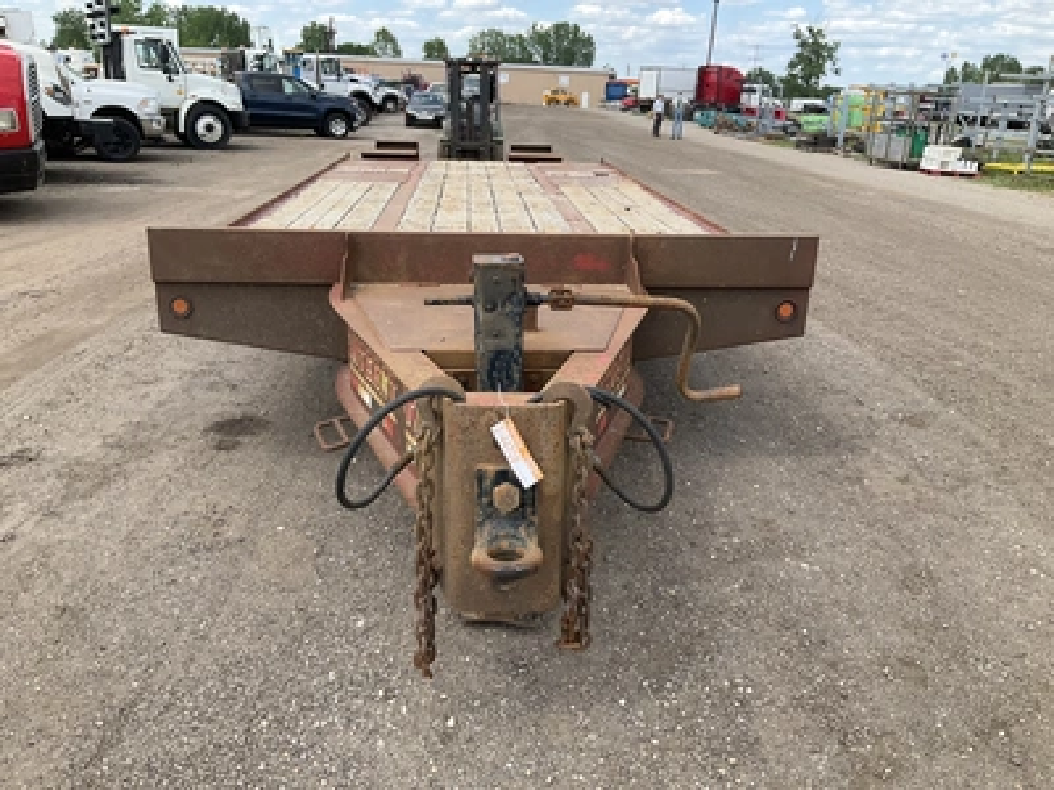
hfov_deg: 61.7
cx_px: 527
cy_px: 395
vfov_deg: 48.2
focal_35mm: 29
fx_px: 883
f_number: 1.8
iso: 25
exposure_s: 1/781
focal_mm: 3
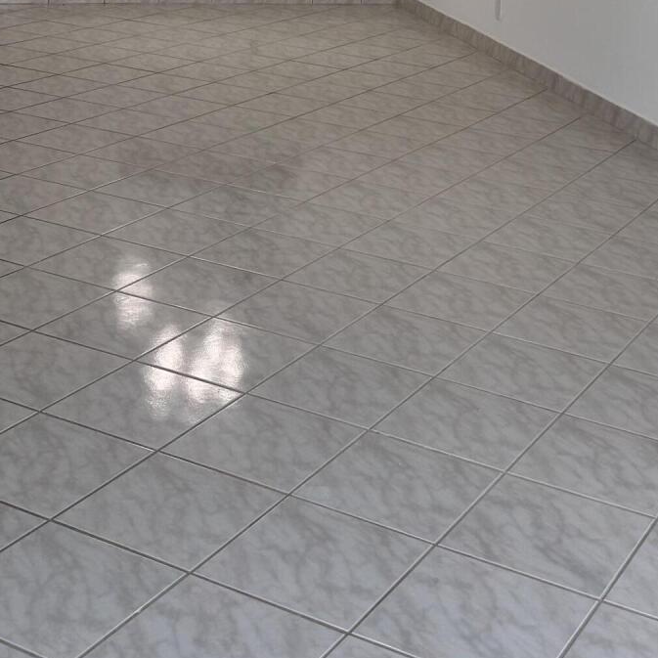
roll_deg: -2.1
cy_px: -47
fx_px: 1355
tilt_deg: -8.8
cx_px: 373
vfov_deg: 25.5
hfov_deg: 27.3
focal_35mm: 63
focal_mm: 6.76
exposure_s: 1/193
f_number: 1.78
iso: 80
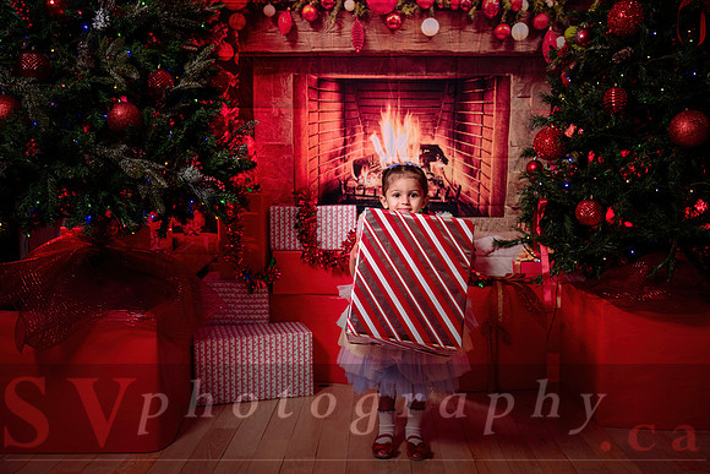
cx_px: 355
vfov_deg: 41.1
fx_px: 631
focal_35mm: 32
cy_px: 237
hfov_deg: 58.7
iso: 500
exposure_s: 1/160
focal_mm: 32
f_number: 4
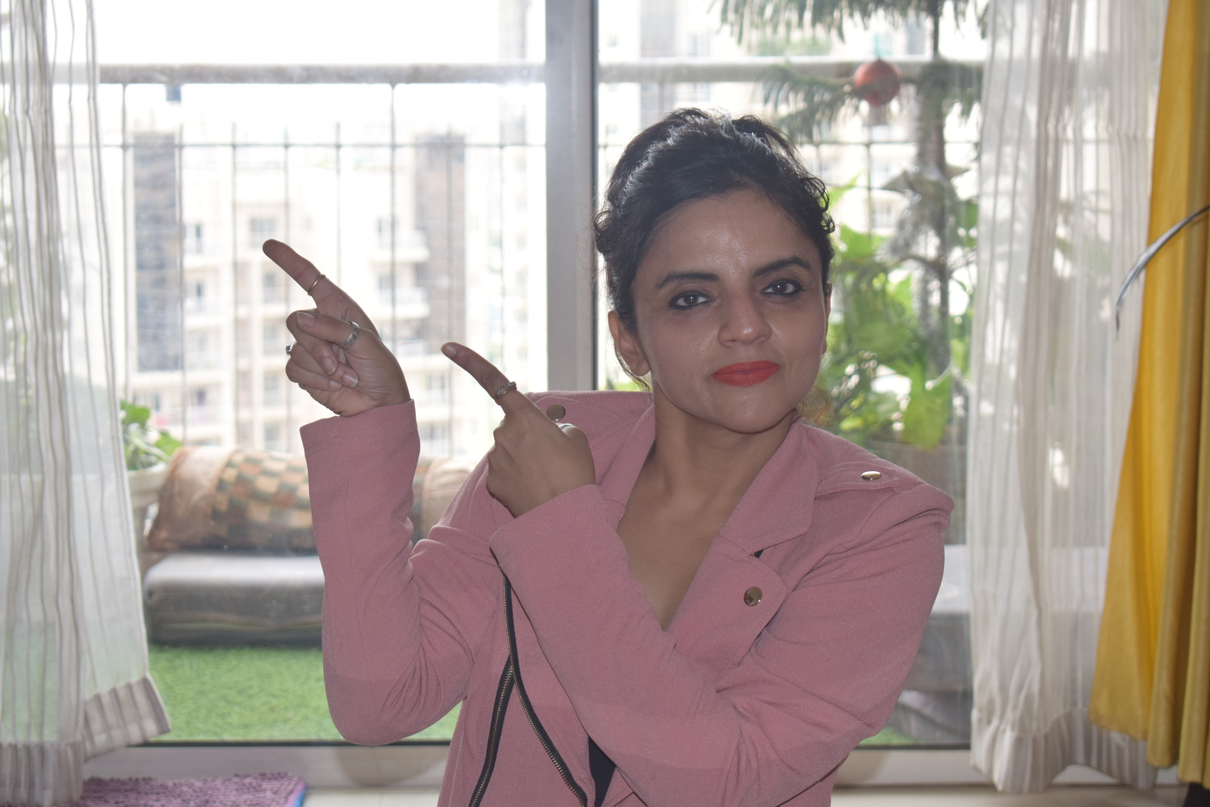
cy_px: 404
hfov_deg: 24.6
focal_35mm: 82
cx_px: 605
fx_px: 2773
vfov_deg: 16.6
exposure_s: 1/125
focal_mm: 55
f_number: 5.6
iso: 720
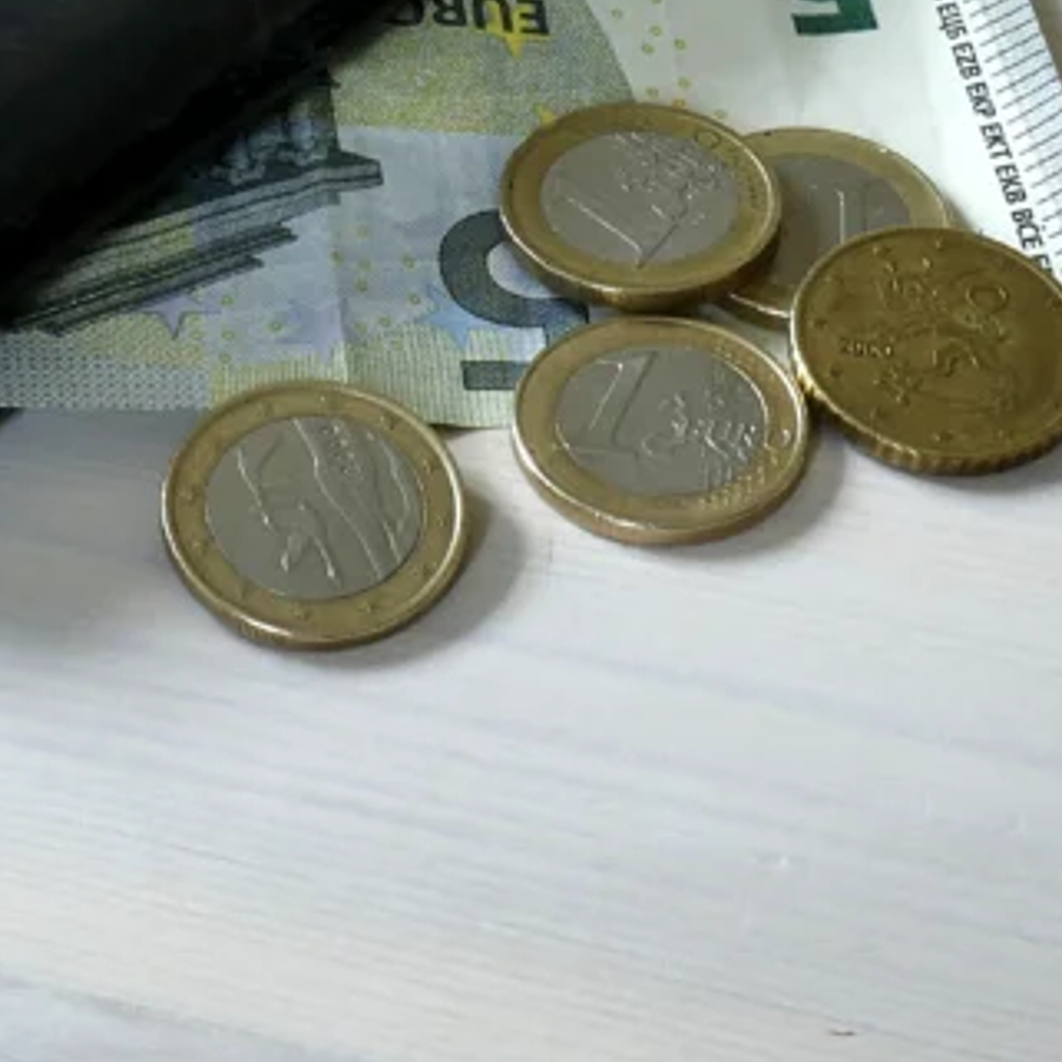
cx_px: 301
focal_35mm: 124
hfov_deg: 14.0
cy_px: -203
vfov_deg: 13.7
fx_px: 4304
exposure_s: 1.3
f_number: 22
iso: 200
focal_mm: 22
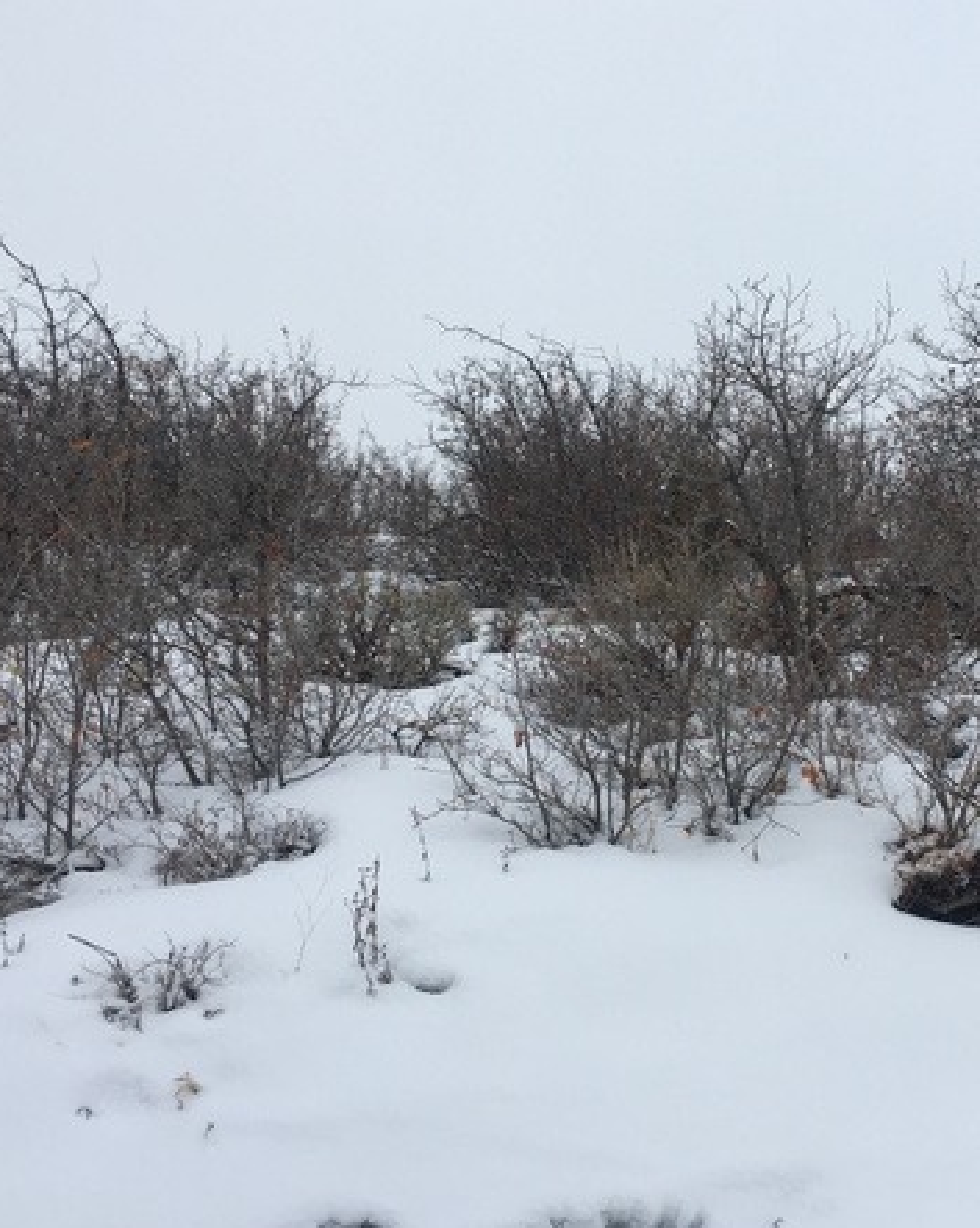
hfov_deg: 35.9
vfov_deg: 44.8
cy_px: 572
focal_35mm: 41
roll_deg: -0.7
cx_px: 691
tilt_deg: +4.5
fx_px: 1488
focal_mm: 4.15
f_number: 2.2
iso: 25
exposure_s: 1/884
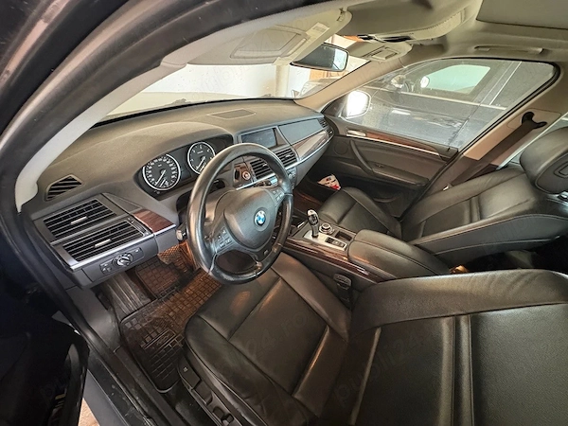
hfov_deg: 102.1
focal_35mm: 14
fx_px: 230
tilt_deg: -36.8
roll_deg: -7.0
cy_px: 213
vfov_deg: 85.7
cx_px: 284
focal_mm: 2.22
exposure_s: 1/30
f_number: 2.2
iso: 1250
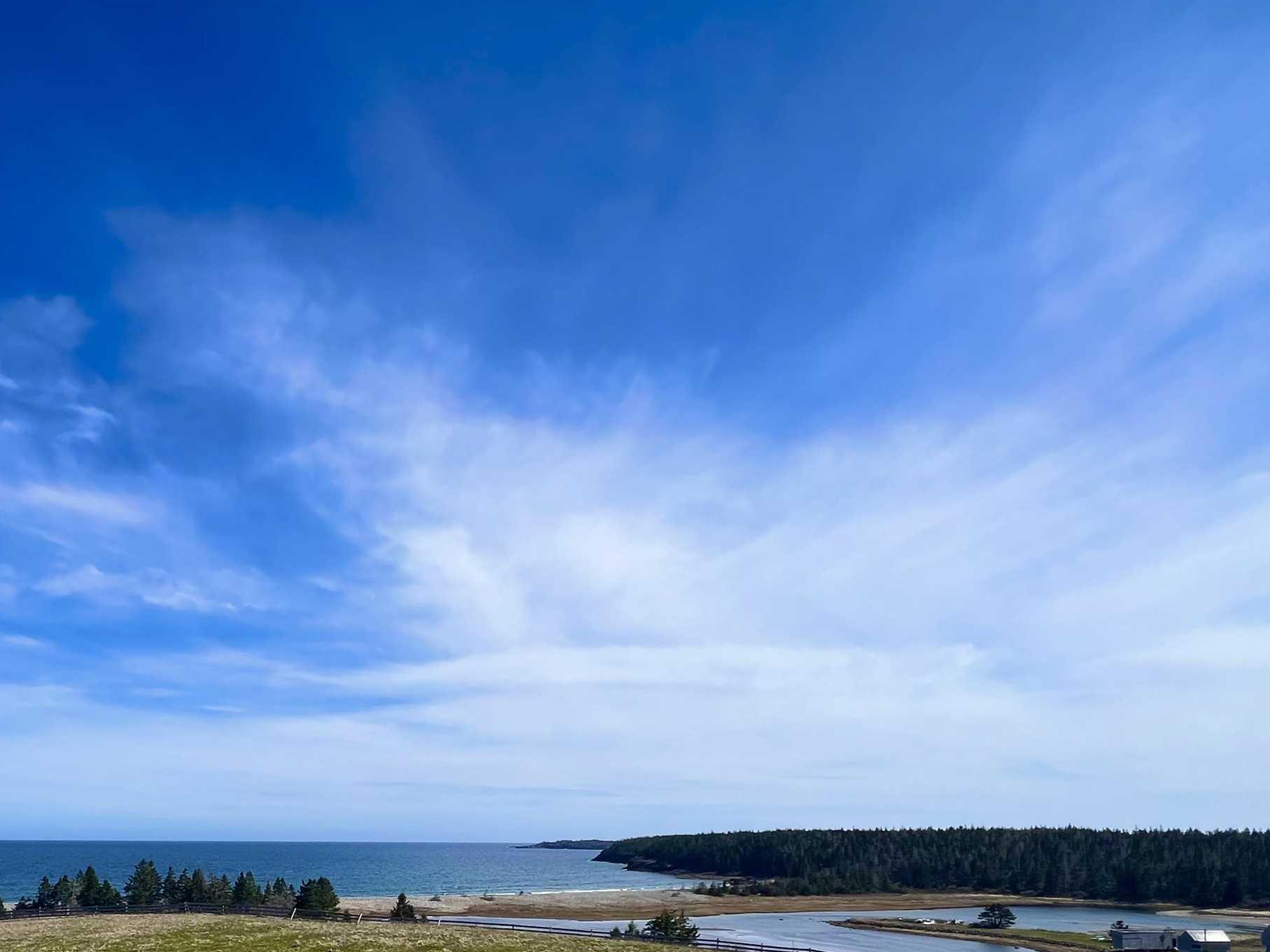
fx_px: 807
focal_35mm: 22
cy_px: 803
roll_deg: -0.9
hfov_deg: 72.6
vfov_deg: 55.3
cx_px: 364
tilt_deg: +1.7
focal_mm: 1.57
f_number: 1.8
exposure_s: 1/3125
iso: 32
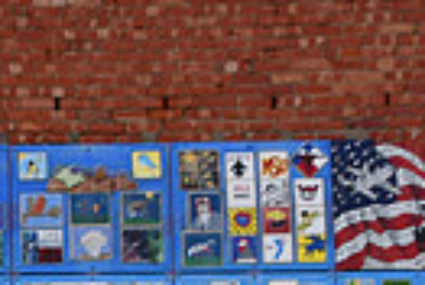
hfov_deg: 9.7
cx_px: -292
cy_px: 419
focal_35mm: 203
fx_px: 2402
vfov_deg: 6.7
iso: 100
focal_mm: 31
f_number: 9
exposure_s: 1/320
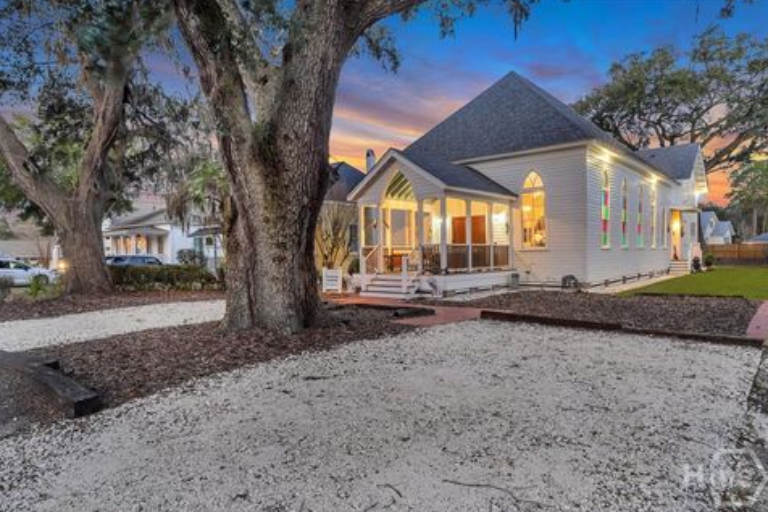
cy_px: 262
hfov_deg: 81.2
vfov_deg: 59.4
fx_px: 448
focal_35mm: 21
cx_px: 376
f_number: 11
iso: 200
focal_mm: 20
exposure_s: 3.2
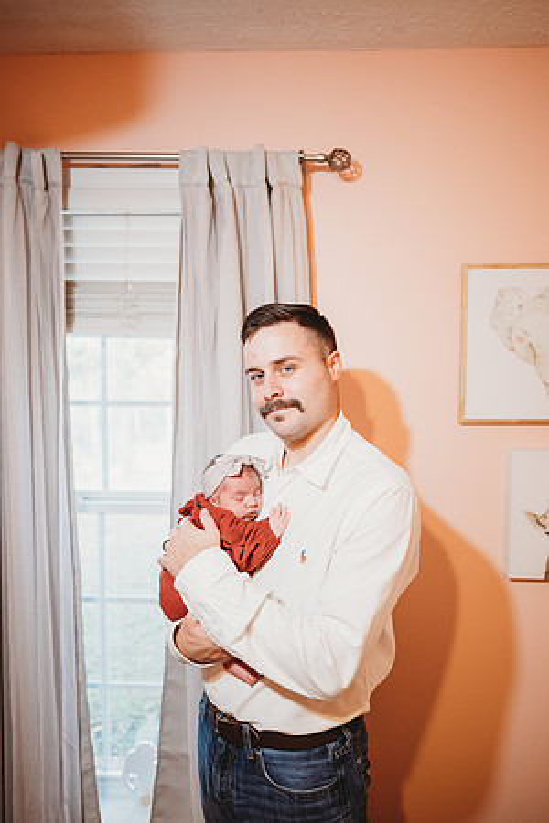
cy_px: 412
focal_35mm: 24
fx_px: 549
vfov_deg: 73.7
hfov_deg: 53.1
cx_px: 274
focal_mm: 24
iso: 1600
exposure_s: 1/160
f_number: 1.8
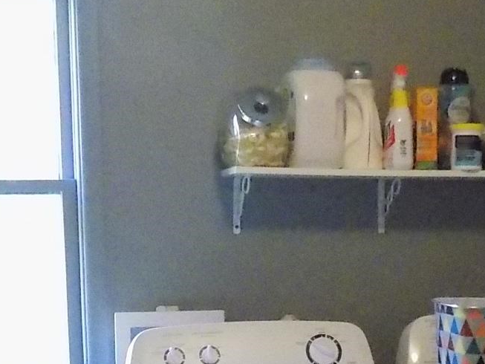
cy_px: 495
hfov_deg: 24.3
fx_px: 1121
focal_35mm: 80
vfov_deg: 17.2
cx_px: 310
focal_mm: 4
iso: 1600
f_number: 3.1
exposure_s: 1/30
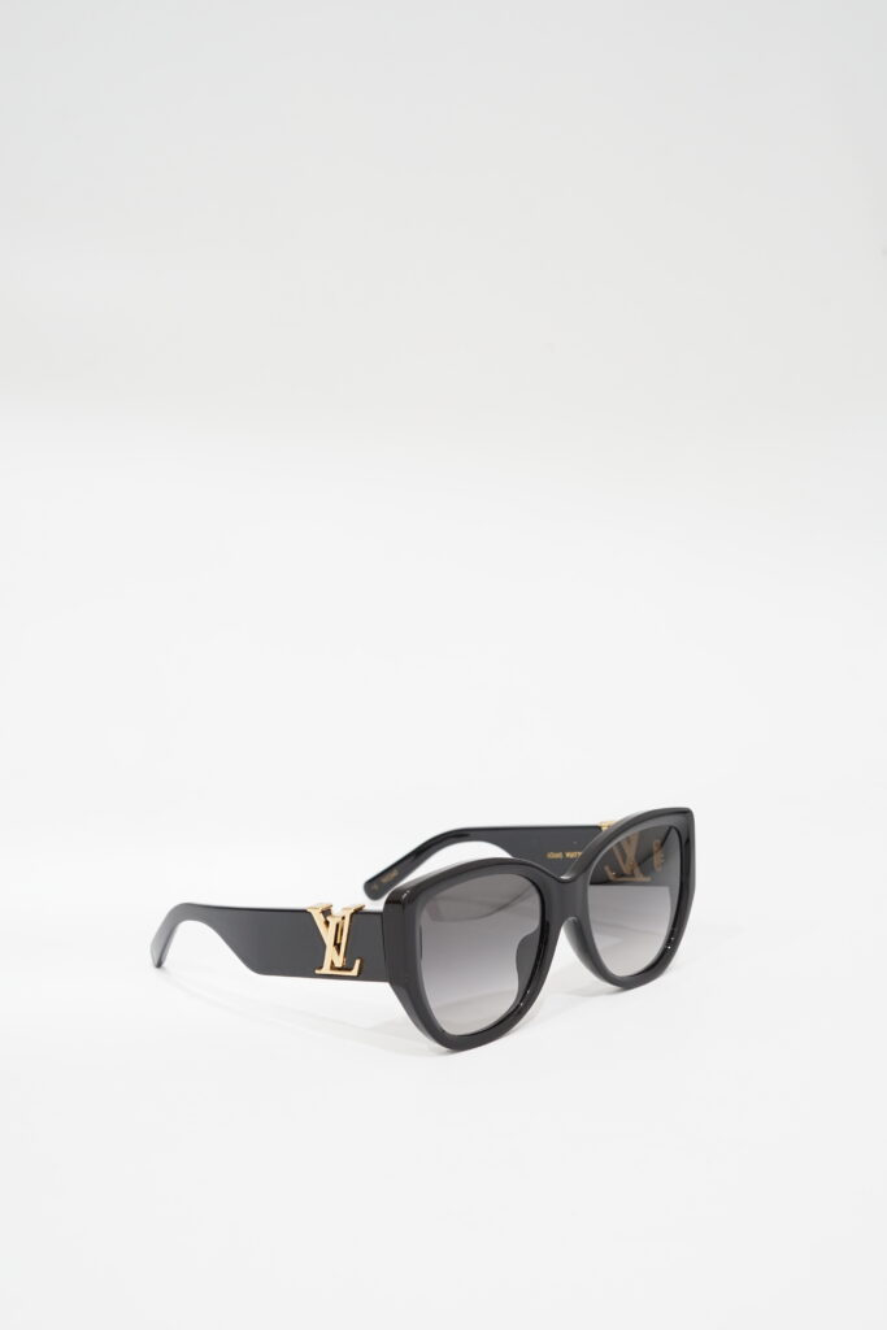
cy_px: 665
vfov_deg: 39.6
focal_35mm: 50
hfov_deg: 27.0
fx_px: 1847
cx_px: 444
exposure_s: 1/2.5
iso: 640
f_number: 6.3
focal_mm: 50
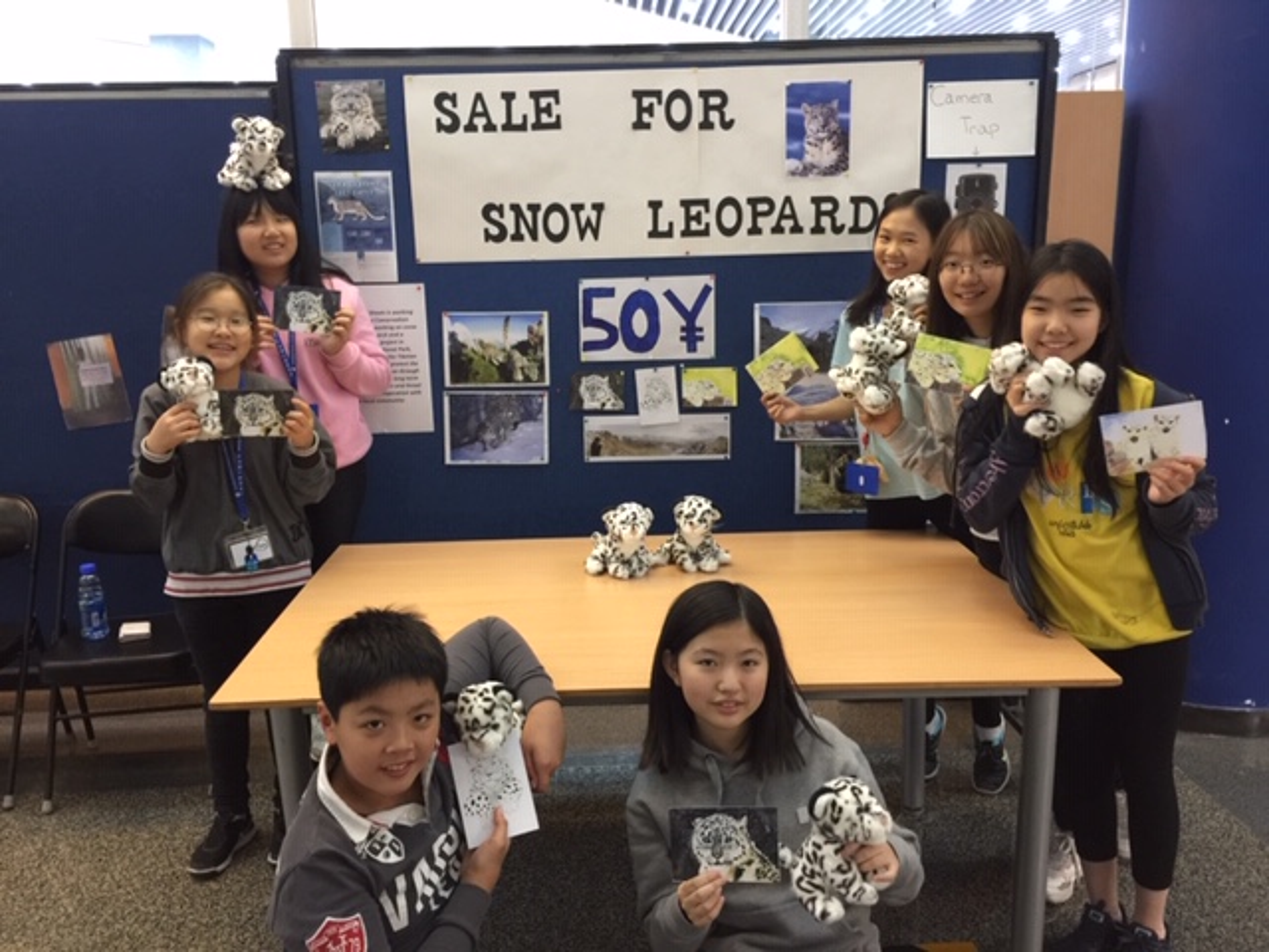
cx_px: 634
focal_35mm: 29
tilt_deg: -12.4
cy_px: 476
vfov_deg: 48.2
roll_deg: +1.0
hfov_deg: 61.7
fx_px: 1063
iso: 125
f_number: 2.2
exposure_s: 1/10
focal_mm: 4.15
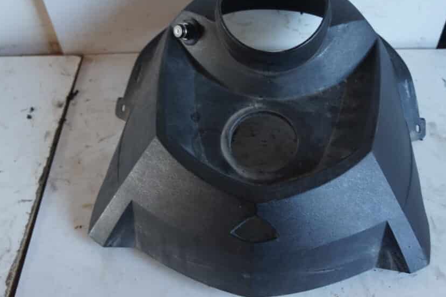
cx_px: 254
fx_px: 459
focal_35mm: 37
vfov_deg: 36.0
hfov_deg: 51.7
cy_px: 138
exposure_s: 1/40
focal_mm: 20
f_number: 4
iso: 400
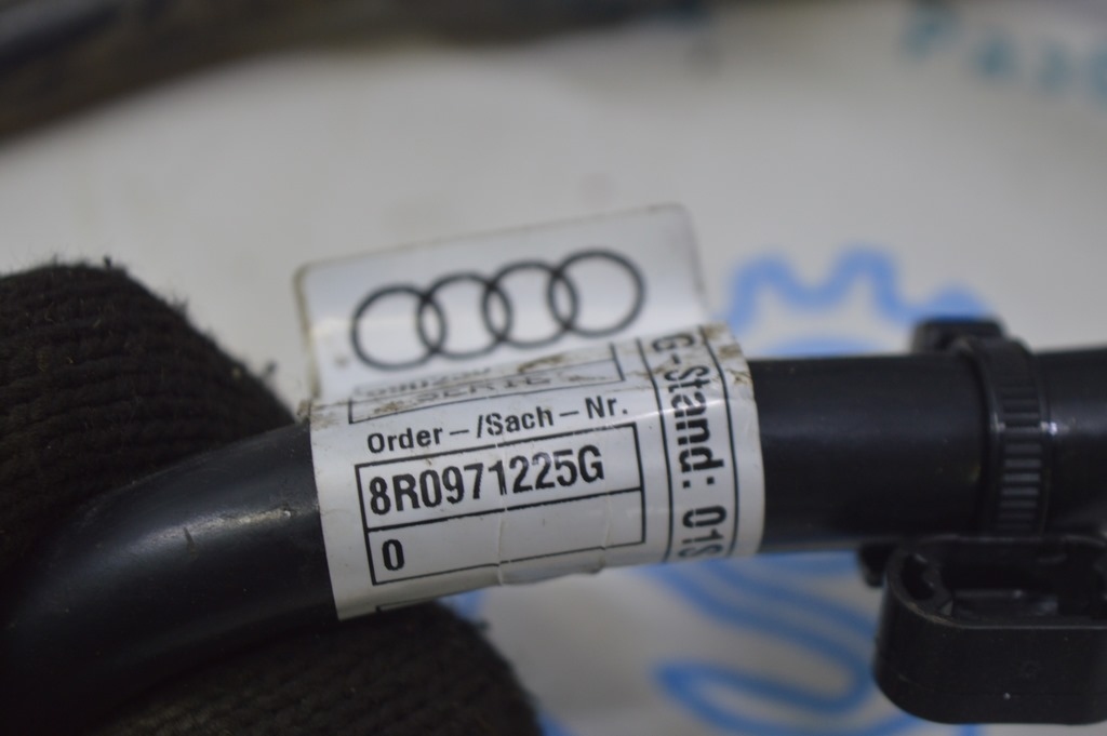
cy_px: 368
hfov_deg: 24.6
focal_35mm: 82
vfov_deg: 16.5
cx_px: 554
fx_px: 2535
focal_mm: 55
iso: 400
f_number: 5.6
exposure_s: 1/25
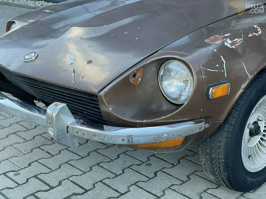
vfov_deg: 28.0
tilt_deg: -18.0
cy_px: 100
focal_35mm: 52
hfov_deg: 36.8
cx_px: 133
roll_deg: -0.8
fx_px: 400
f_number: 2
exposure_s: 1/99
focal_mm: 6
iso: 40
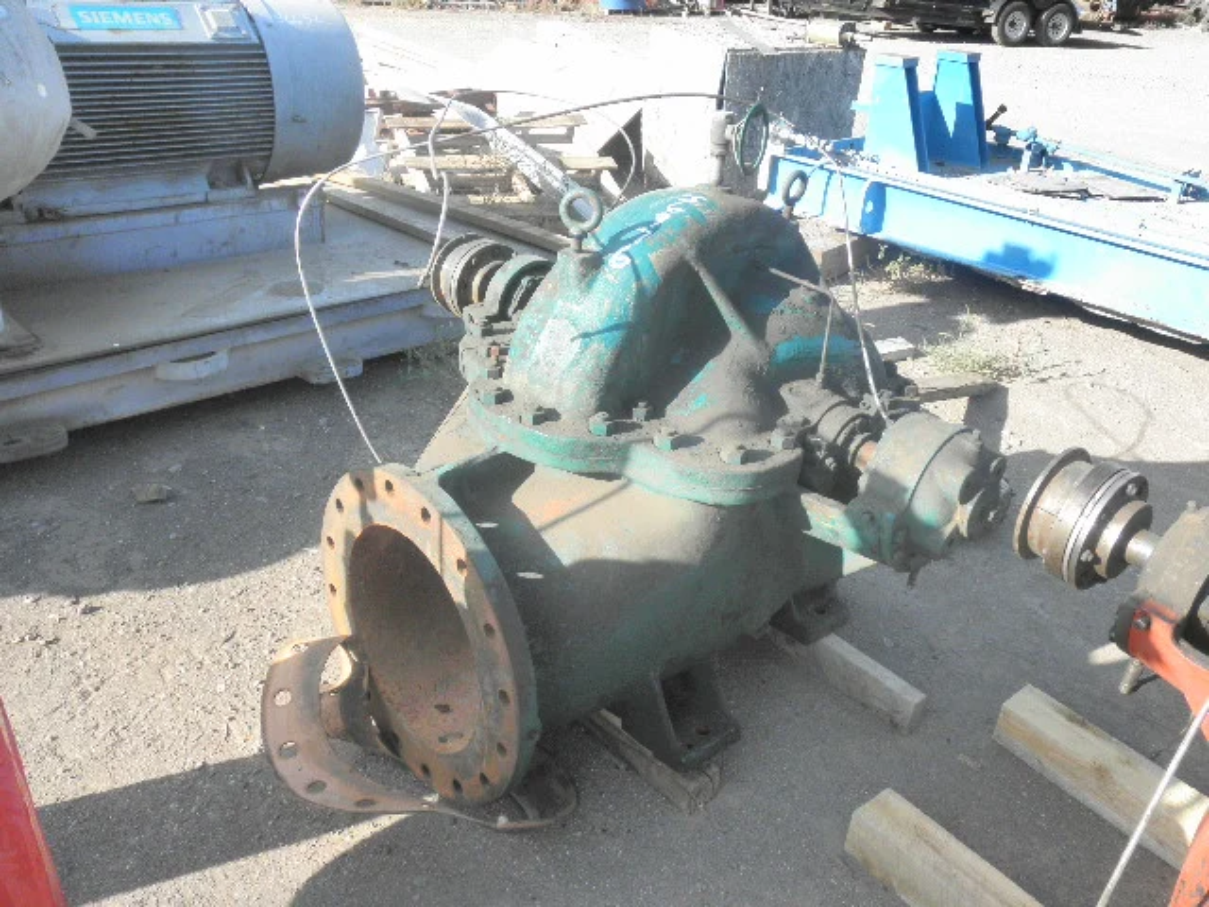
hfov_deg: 63.4
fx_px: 978
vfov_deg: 49.7
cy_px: 454
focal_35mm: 28
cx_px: 604
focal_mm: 5
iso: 64
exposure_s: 1/320
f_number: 3
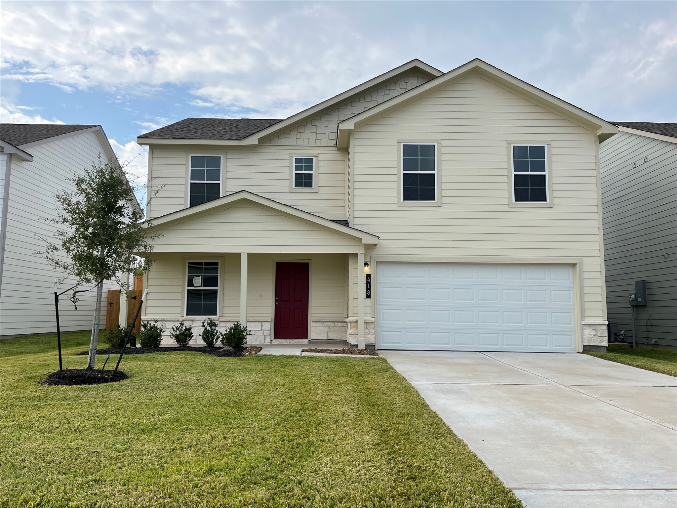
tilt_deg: +6.1
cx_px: 338
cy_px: 254
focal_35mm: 26
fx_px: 508
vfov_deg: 53.1
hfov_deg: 67.3
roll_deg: +0.1
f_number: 1.6
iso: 50
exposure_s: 1/2632
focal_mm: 5.1
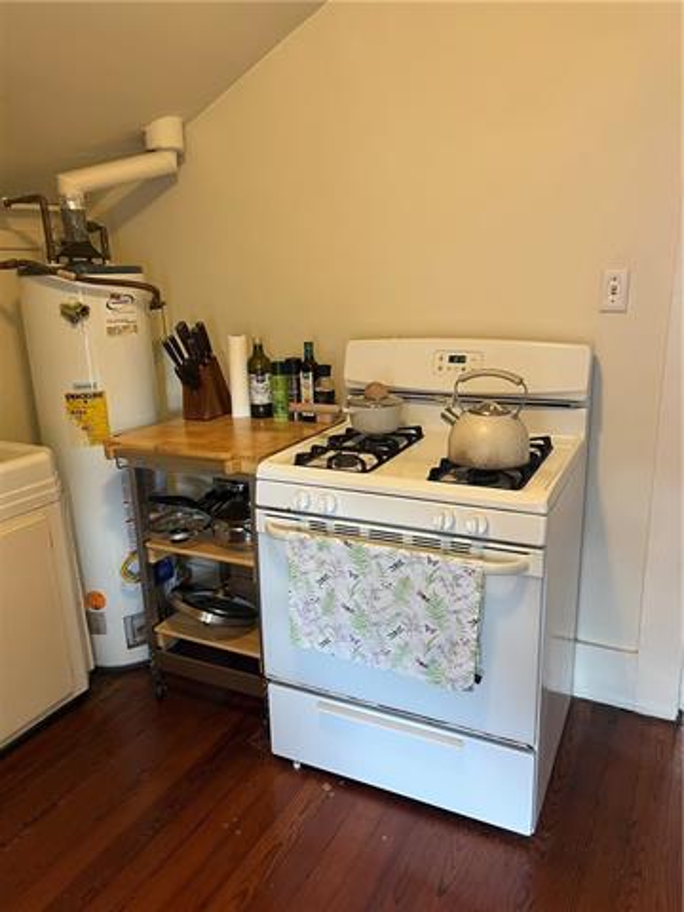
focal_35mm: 26
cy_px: 456
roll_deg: +2.1
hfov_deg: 53.1
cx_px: 342
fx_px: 685
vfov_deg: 67.3
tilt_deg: -16.0
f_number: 1.6
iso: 200
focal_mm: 5.1
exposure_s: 1/60
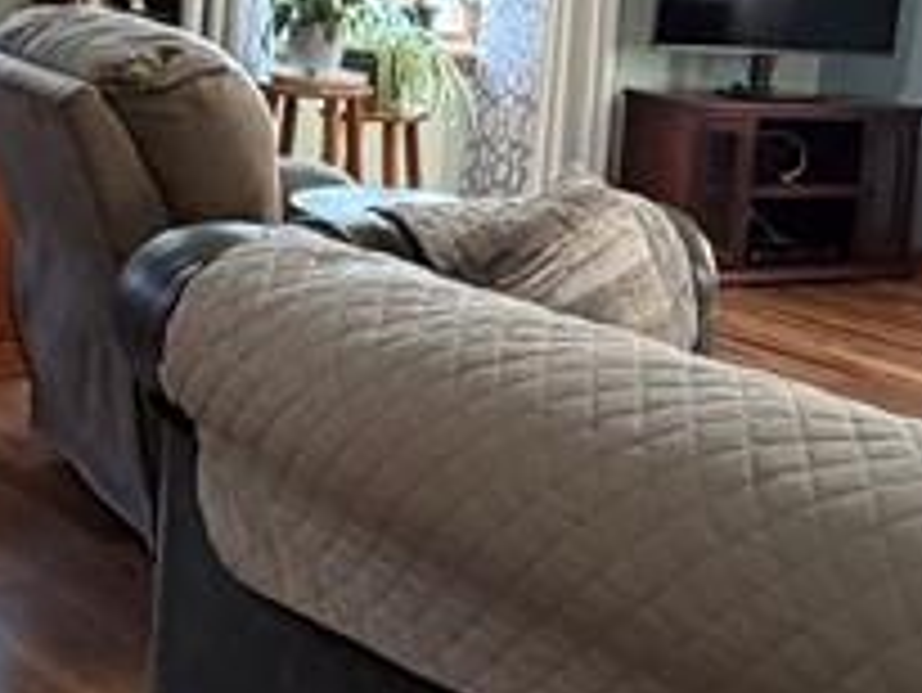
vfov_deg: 20.6
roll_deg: -4.7
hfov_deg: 27.7
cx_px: 562
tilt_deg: -3.8
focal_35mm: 70
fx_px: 1866
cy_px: 58
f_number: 2.2
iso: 320
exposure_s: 1/60
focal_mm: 2.22
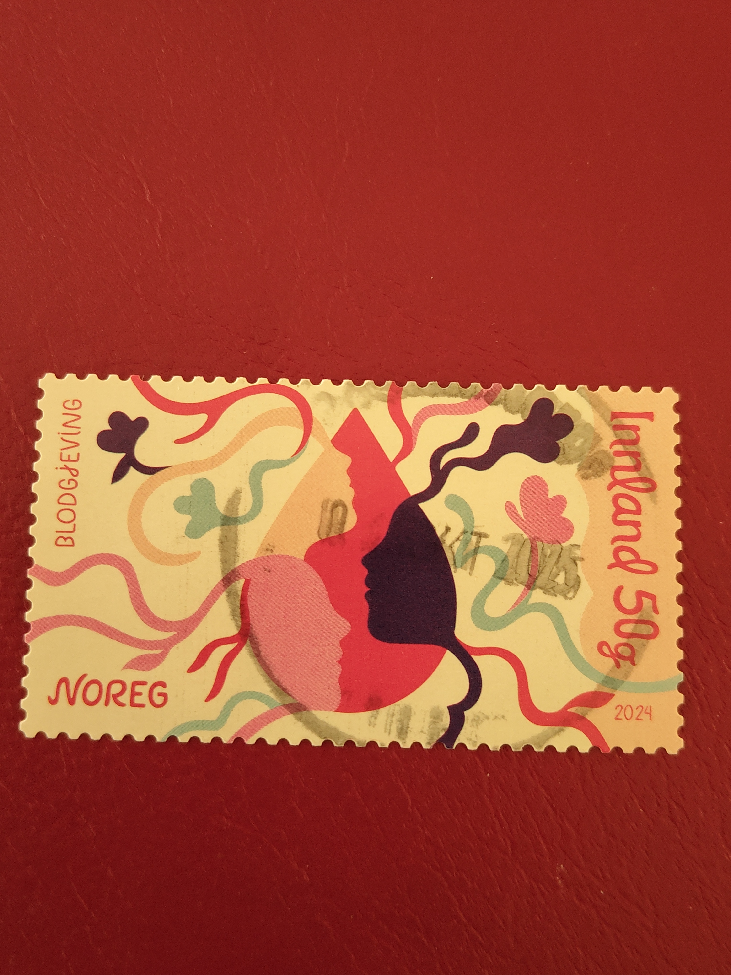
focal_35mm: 35
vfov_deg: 52.6
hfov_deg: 40.7
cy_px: 488
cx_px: 366
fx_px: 985
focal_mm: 4.15
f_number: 1.8
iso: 497
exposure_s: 1/20
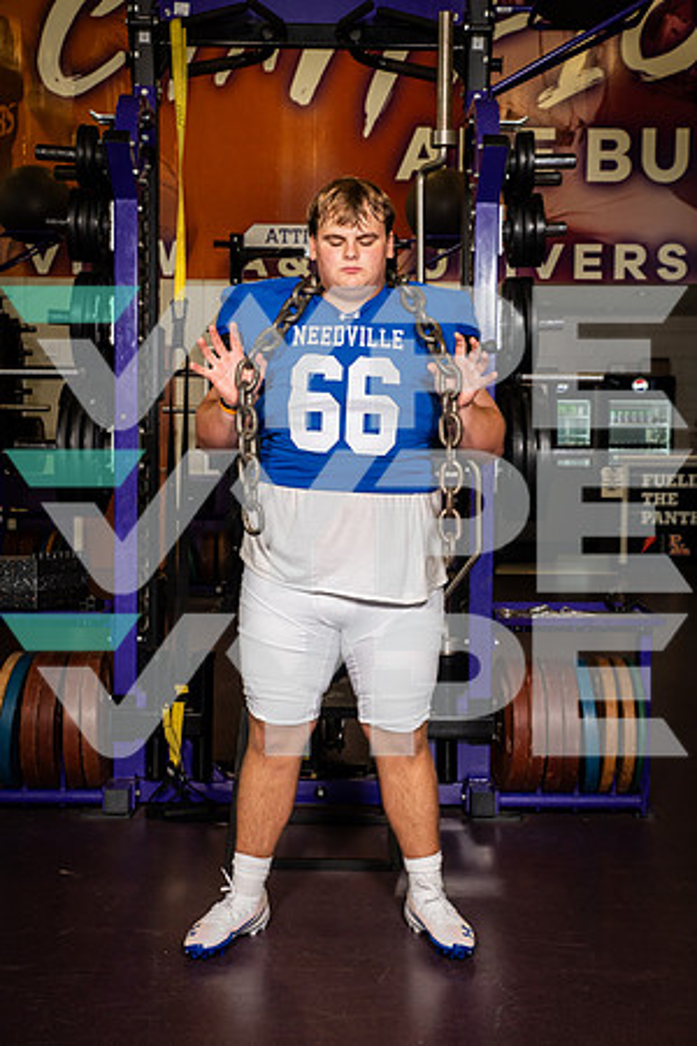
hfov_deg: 28.1
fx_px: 1394
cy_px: 523
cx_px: 348
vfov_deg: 41.1
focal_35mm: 48
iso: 800
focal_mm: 48
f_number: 7.1
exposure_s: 1/320
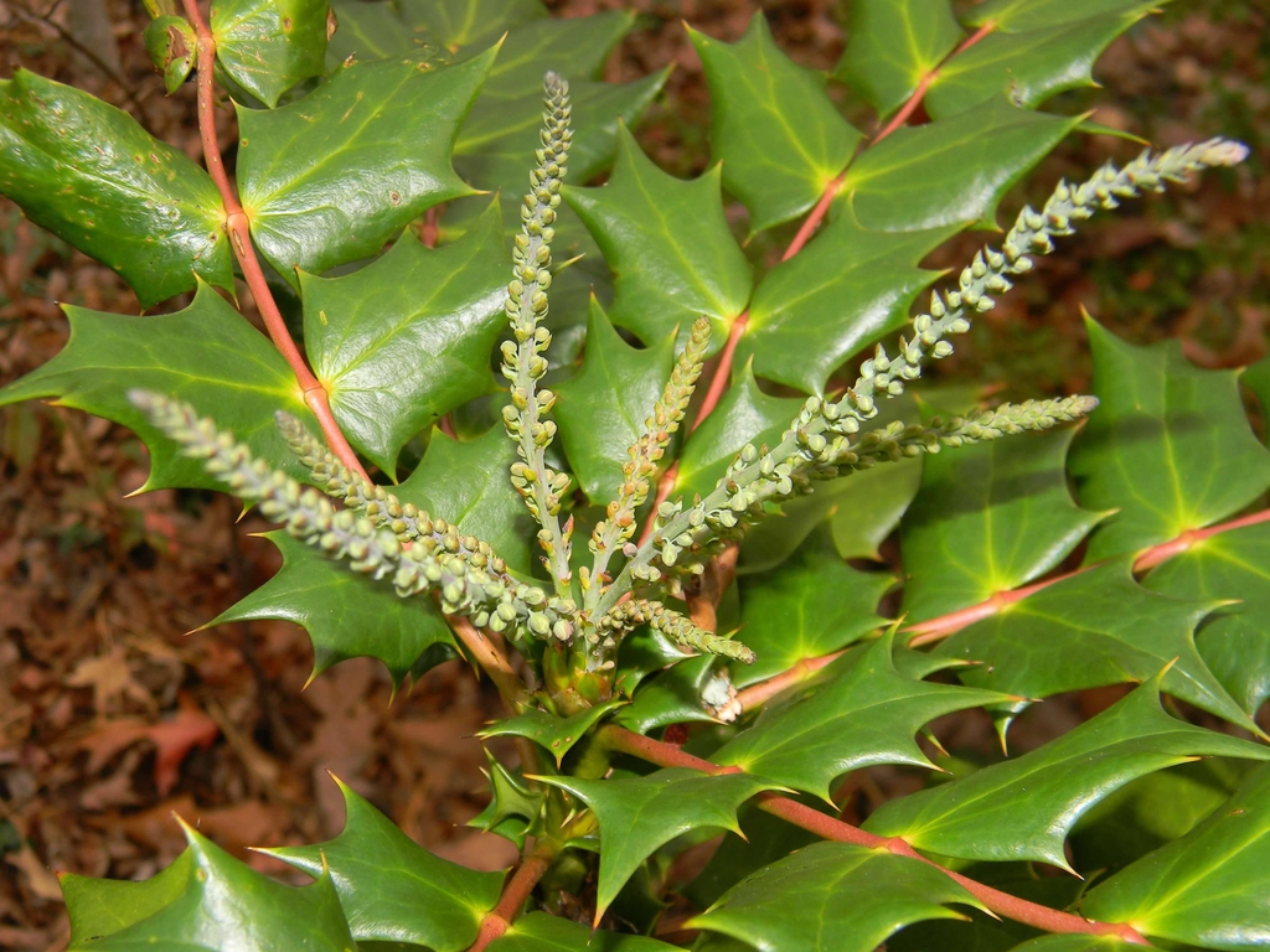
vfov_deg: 40.7
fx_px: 1284
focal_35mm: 35
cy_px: 476
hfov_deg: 52.6
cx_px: 635
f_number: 7.8
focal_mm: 8.6
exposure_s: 1/96.7
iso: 80
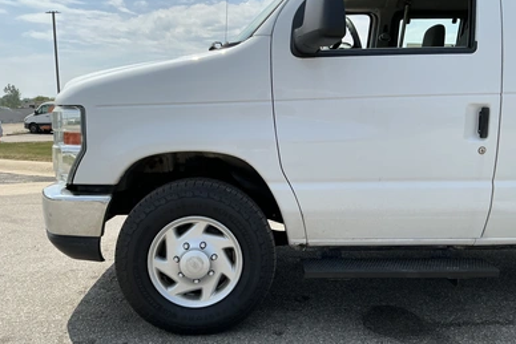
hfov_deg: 61.9
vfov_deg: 43.6
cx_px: 261
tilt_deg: -7.3
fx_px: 430
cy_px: 185
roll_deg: +0.2
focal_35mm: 30
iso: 25
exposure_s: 1/1912
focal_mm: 3
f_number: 1.8
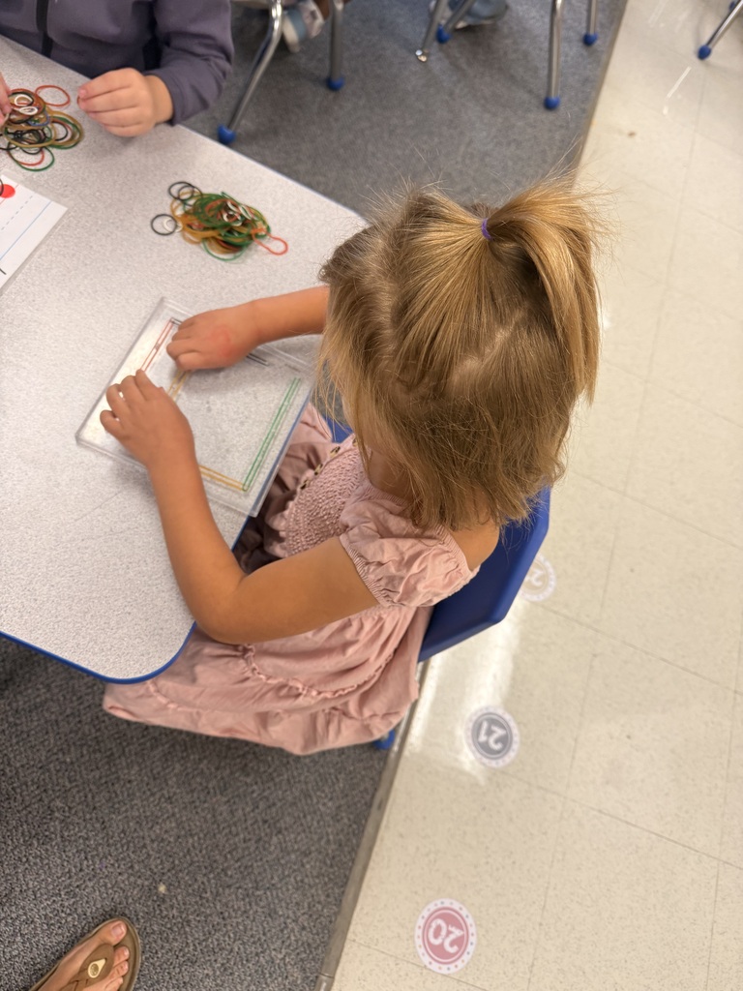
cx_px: 372
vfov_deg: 71.6
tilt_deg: -62.6
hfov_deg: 56.8
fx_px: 687
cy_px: 496
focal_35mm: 24
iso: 160
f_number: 1.78
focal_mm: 6.76
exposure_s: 1/60
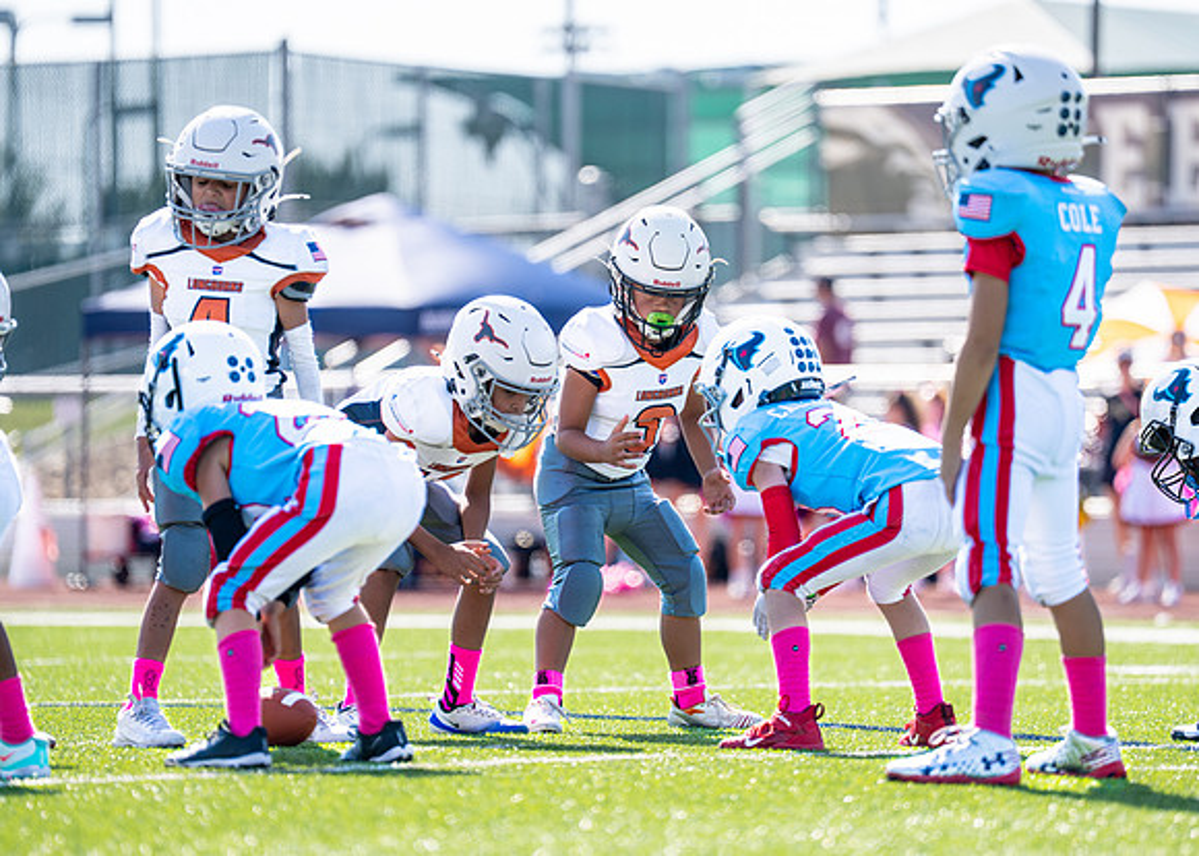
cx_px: 646
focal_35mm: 235
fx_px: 7989
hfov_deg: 8.6
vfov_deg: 6.1
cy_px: 425
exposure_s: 1/1250
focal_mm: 200
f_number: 2.8
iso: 100
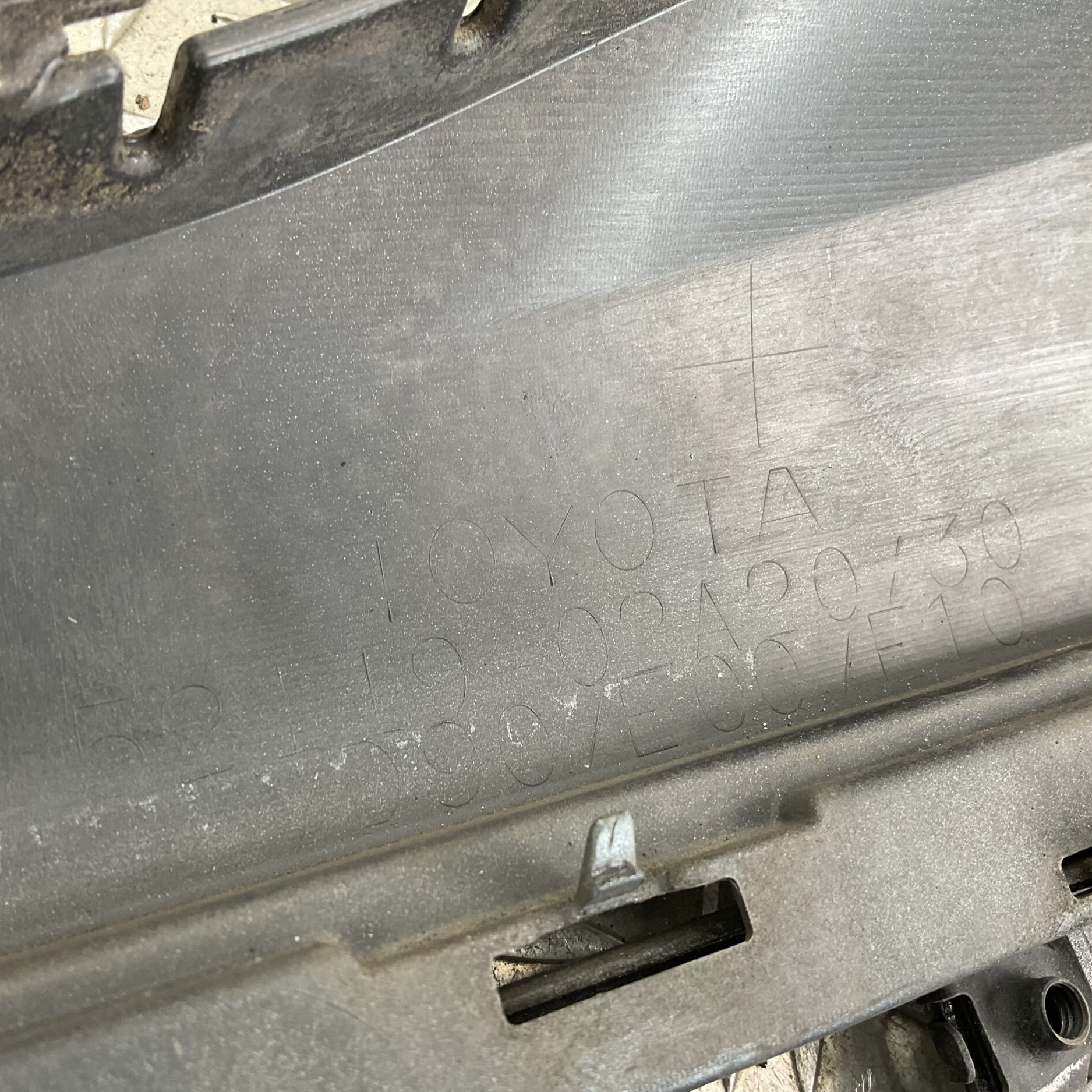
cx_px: 482
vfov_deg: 47.2
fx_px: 1249
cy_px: 556
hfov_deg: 47.1
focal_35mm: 35
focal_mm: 3
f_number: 1.8
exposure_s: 1/60
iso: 32
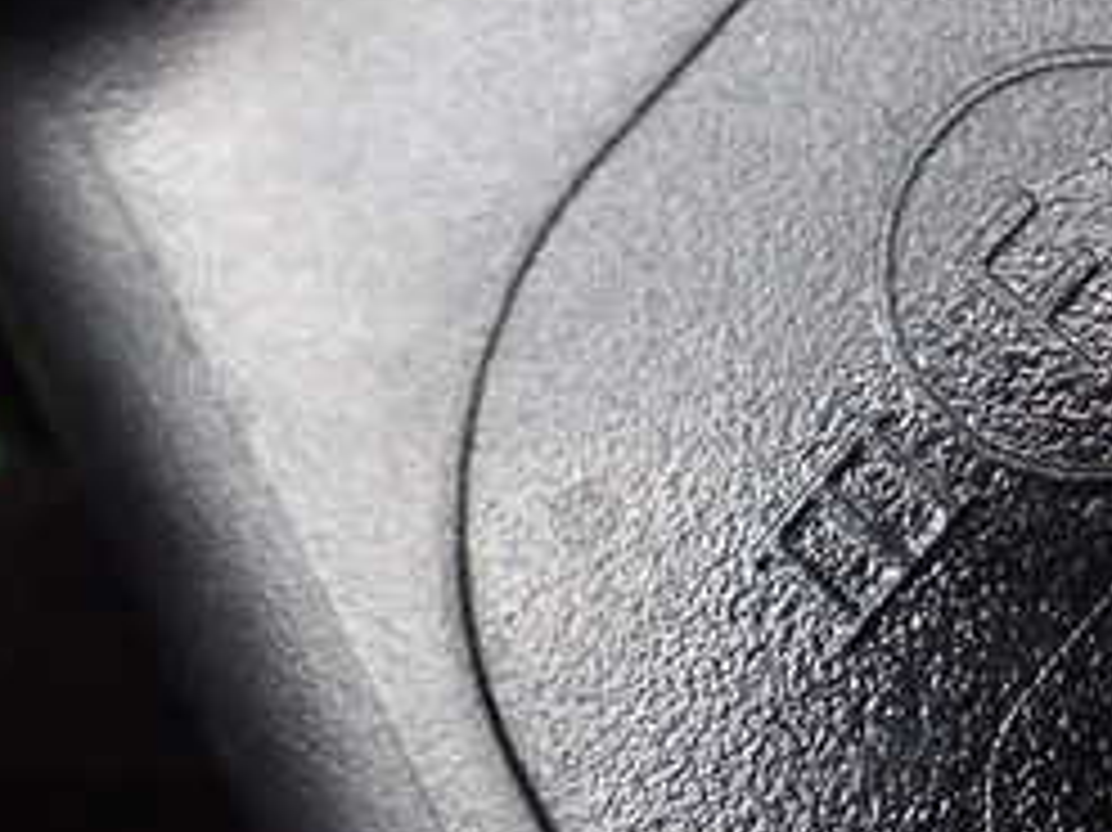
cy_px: 40
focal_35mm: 73
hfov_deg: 24.9
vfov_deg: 19.7
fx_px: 2344
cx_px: 1220
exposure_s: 1/125
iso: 640
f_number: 2.3
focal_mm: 5.4
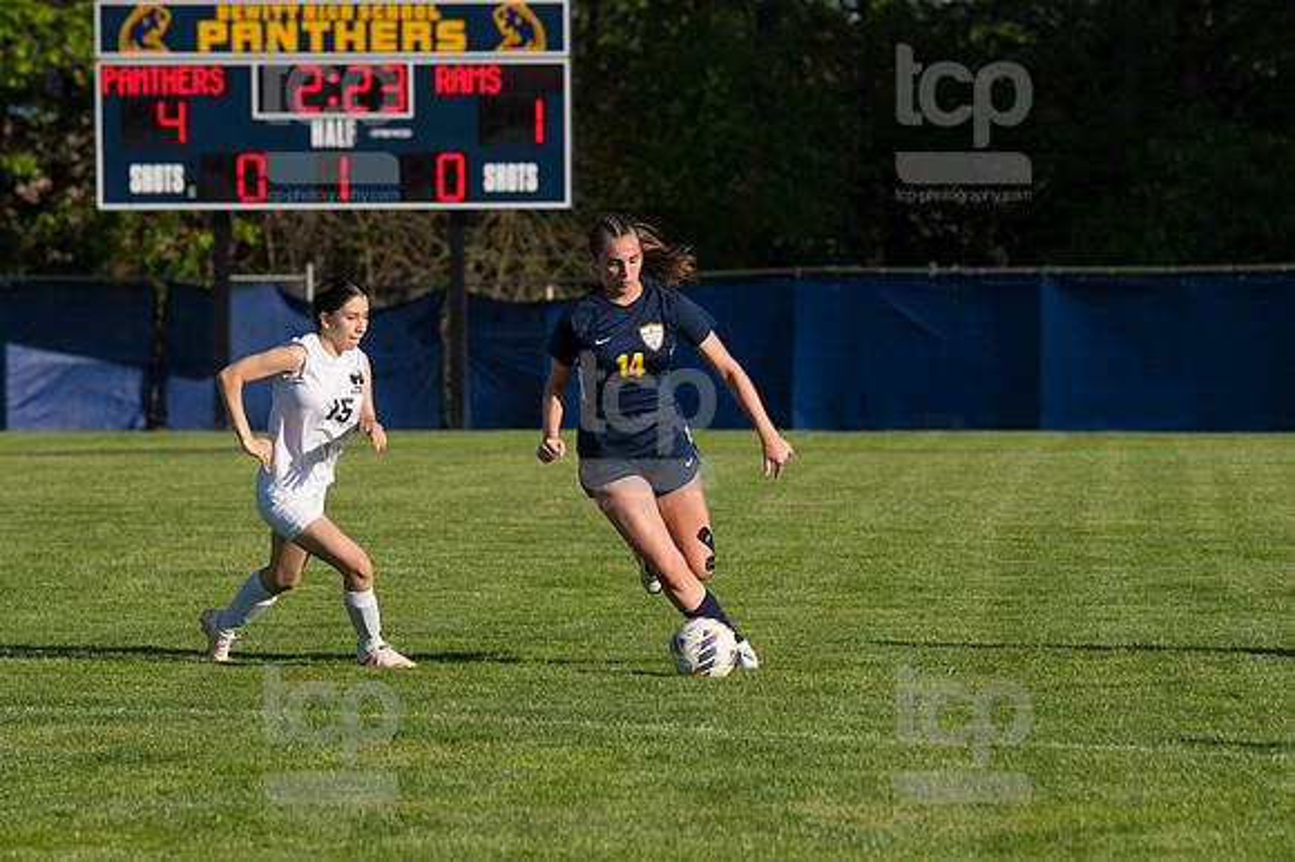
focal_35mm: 300
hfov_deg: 6.9
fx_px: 10785
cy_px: 431
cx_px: 648
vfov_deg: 4.6
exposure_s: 1/1600
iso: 250
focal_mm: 200
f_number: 5.6
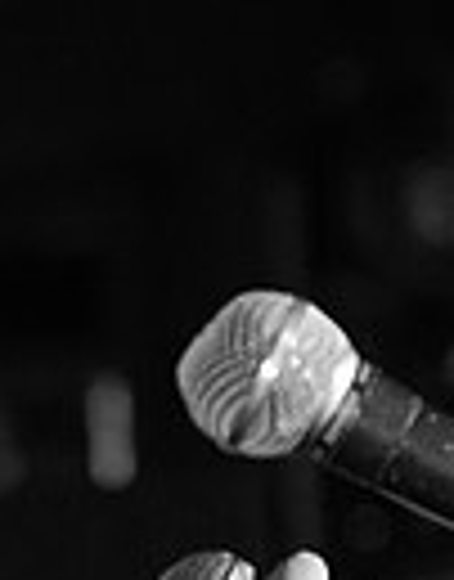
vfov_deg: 4.4
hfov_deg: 3.4
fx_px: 7540
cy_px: 664
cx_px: -500
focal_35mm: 443
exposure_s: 1/200
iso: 4000
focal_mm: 70
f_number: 2.8
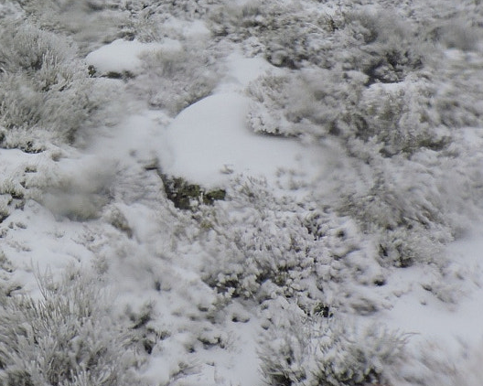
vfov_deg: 20.6
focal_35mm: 71
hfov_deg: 24.4
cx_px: -86
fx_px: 1015
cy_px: -33
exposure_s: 1/1250
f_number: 3.7
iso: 100
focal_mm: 4.3
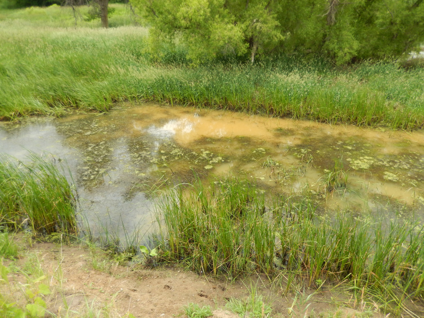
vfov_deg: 54.9
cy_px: 159
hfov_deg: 69.4
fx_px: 306
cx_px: 212
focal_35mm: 25
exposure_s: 1/320
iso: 125
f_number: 3.4
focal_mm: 4.5
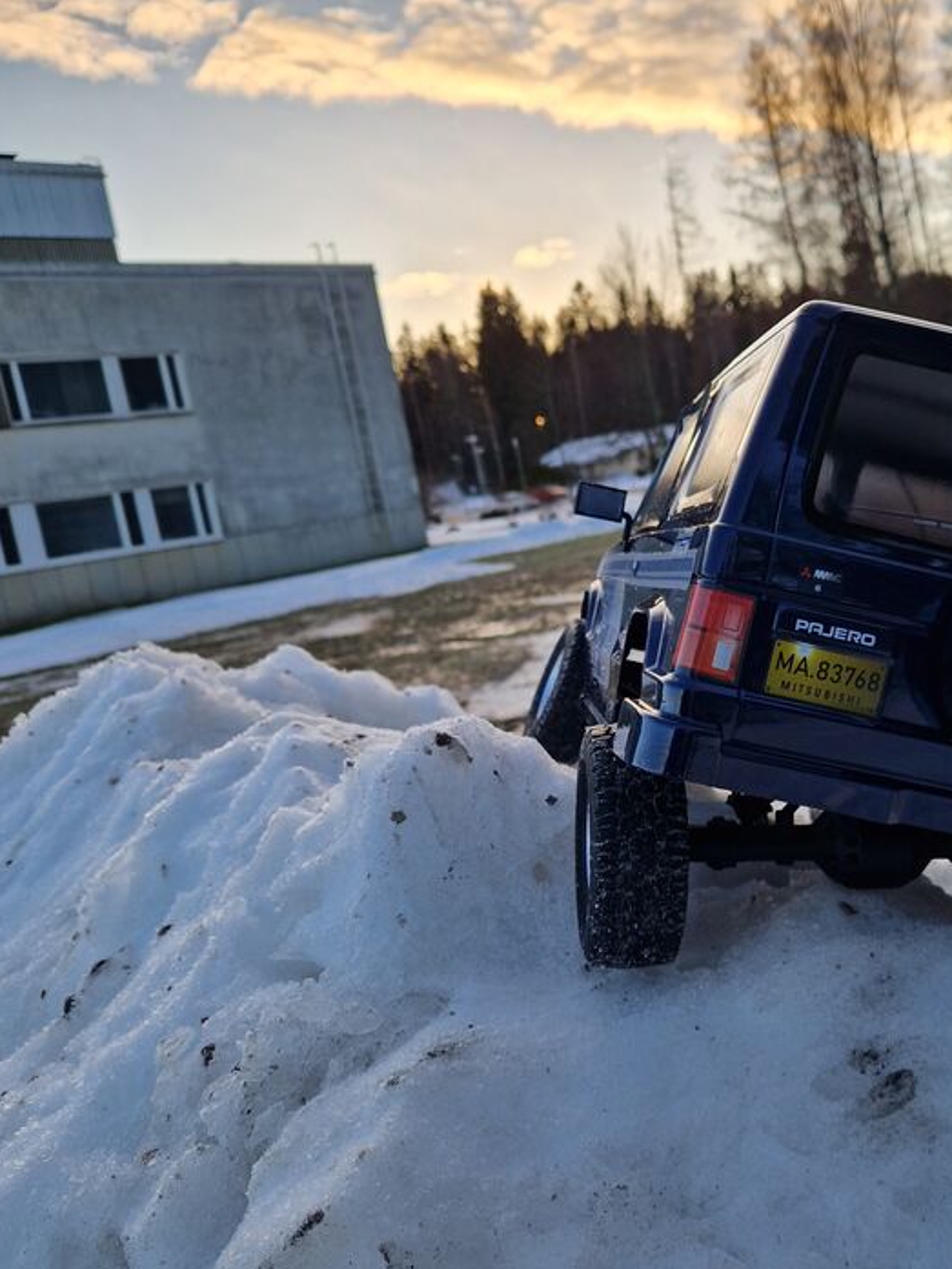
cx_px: 664
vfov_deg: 55.3
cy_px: 646
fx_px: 1210
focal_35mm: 33
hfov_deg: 42.2
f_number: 1.8
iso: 50
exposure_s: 1/363
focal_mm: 5.4
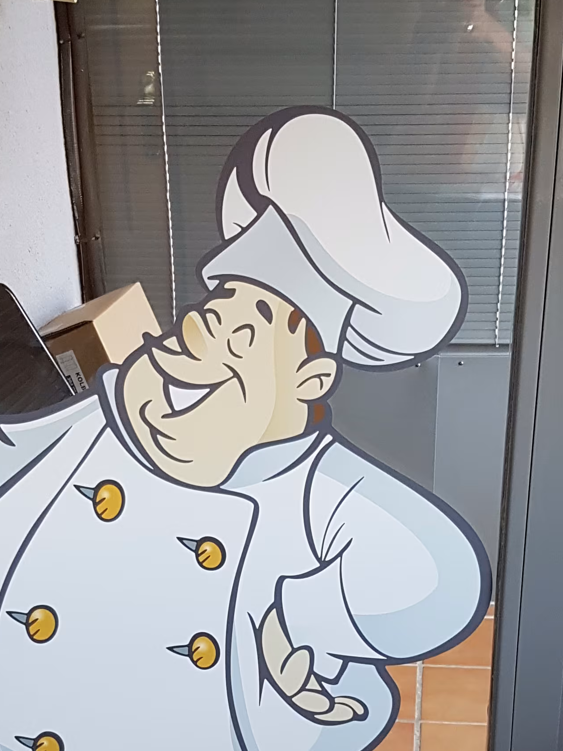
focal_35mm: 62
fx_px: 1345
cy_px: 607
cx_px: 283
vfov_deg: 30.4
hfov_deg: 23.6
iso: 125
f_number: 1.7
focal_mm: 4.2
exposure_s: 1/50
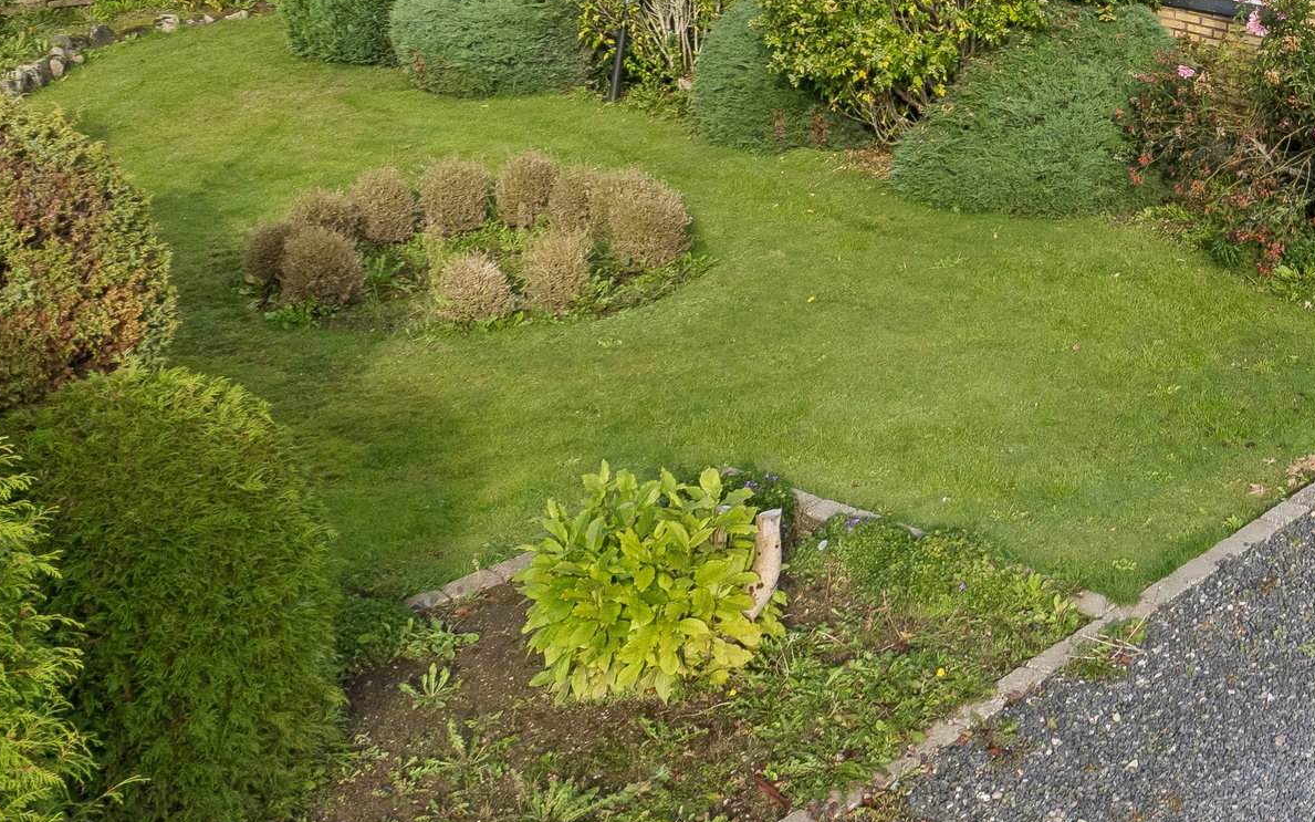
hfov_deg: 33.2
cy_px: -184
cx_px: 1324
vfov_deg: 21.4
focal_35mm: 56
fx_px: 2004
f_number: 8
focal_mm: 14.5
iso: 250
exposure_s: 1/500
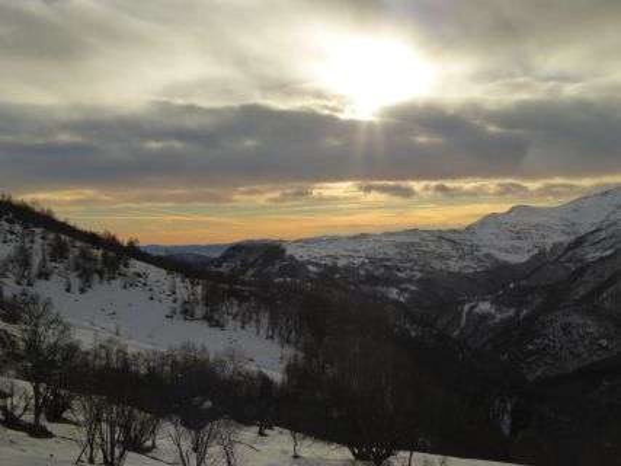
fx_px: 789
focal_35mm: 44
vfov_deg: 32.9
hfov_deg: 43.0
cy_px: 233
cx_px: 310
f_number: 3.9
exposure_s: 1/1600
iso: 160
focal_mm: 7.8
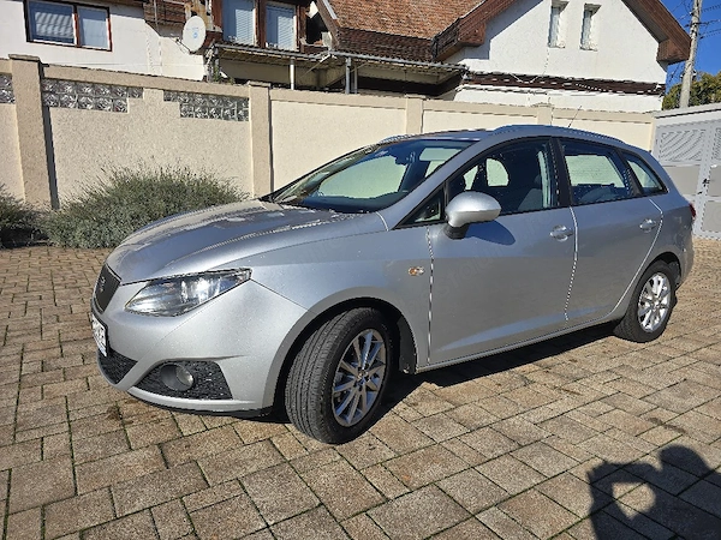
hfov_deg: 73.9
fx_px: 479
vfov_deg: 58.9
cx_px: 360
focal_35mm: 23
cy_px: 270
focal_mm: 6.3
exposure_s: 1/1429
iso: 12
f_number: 1.7
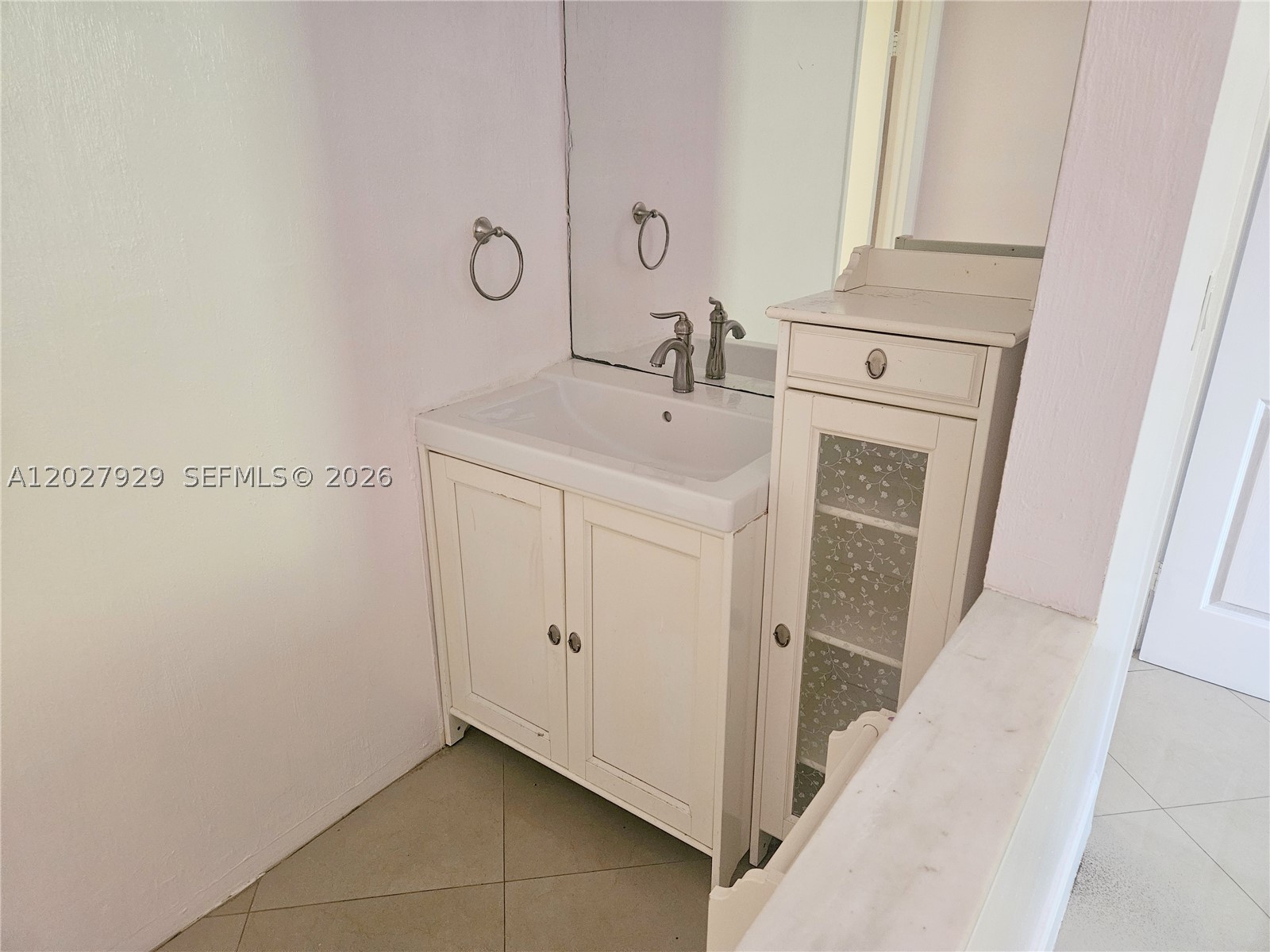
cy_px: 476
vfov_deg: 58.9
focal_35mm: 23
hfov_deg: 73.9
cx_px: 635
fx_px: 844
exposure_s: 1/60
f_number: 1.8
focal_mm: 5.4
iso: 800
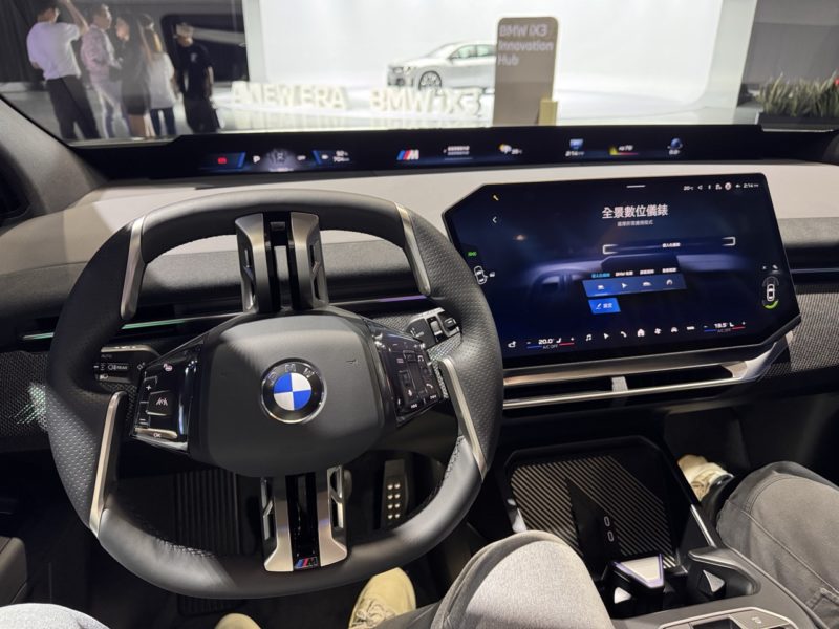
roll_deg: +0.6
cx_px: 420
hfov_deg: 71.6
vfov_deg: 56.8
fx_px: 582
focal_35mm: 24
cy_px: 314
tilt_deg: -22.6
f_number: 1.78
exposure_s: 1/51
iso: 800
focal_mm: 6.76
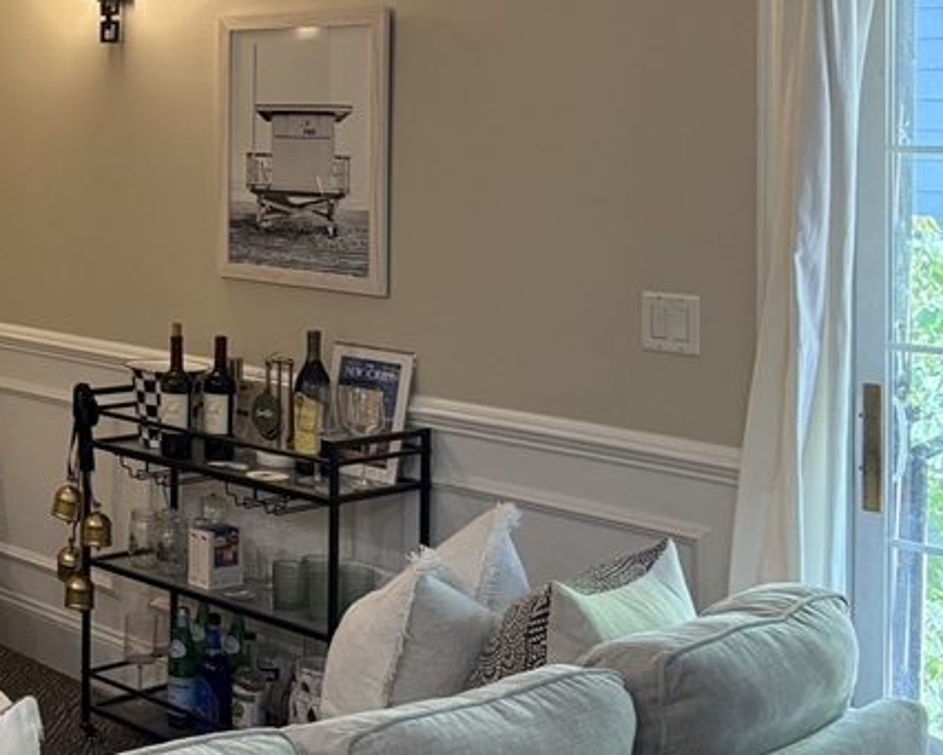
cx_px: -133
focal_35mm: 61
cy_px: 104
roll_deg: +0.2
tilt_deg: +0.0
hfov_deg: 27.8
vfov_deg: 24.4
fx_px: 1703
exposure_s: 1/60
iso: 200
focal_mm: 5.96
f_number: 1.6
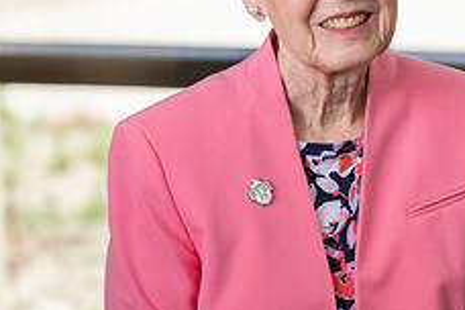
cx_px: 589
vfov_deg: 5.4
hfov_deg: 8.1
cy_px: 64
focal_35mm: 252
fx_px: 3255
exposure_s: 1/400
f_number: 4
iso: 2000
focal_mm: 99
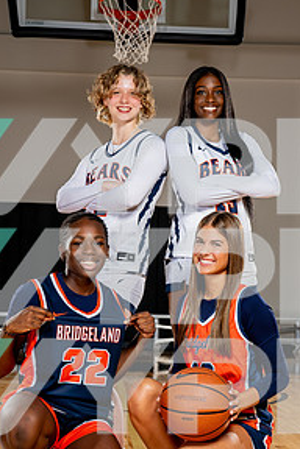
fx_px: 937
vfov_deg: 26.9
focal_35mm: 75
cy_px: 278
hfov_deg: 18.2
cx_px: 153
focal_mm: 48
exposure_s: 1/250
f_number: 5.6
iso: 200
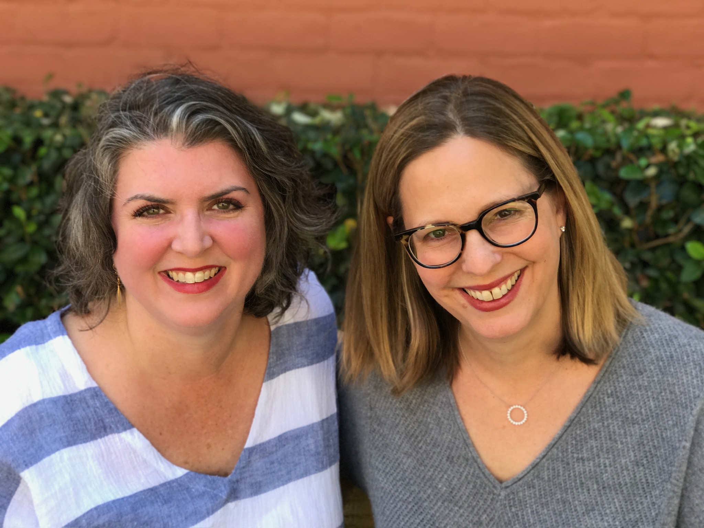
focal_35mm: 57
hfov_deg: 33.8
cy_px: 264
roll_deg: -1.2
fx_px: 1159
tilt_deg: -22.7
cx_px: 352
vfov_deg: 25.7
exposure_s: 1/60
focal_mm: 6.6
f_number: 2.8
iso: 32
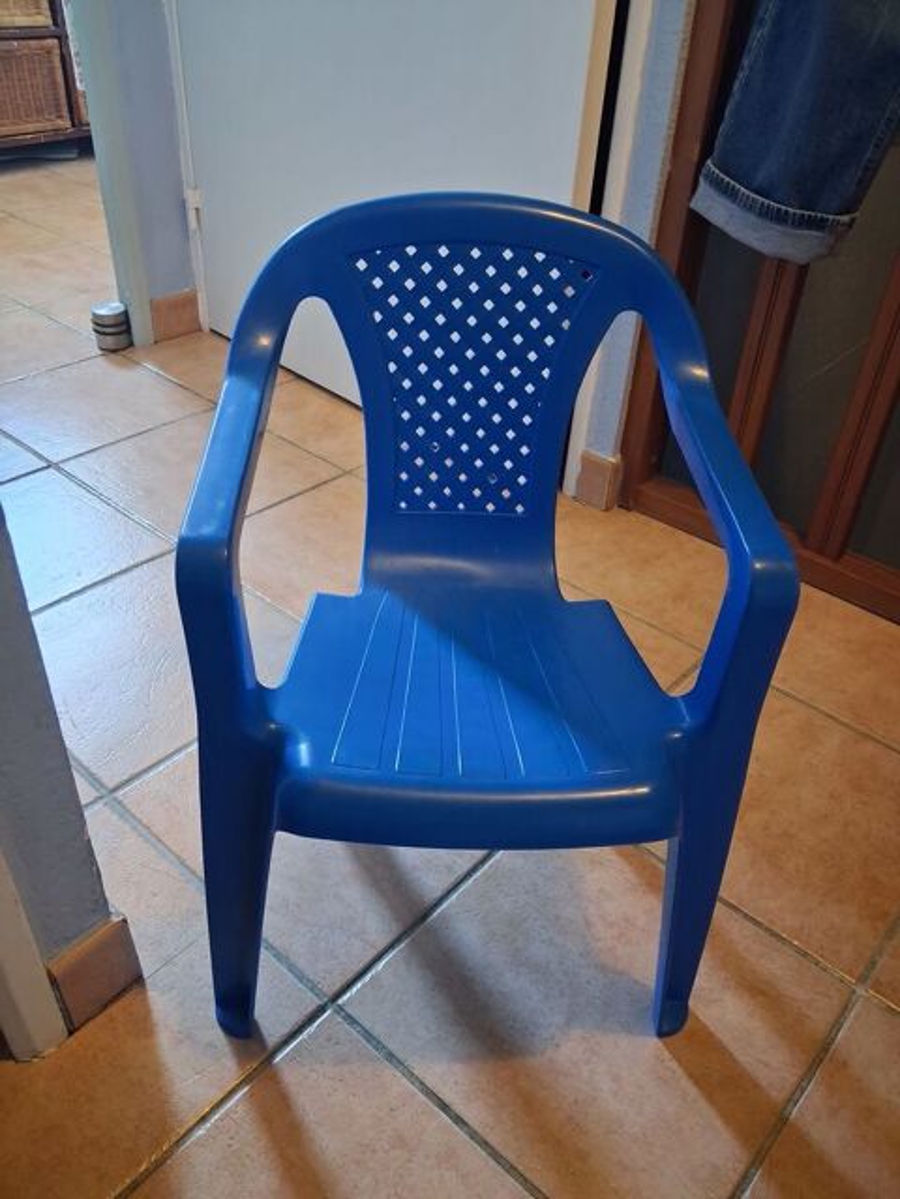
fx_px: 936
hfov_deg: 51.4
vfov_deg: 65.3
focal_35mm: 27
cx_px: 450
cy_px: 600
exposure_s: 1/30
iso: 500
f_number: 1.8
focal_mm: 4
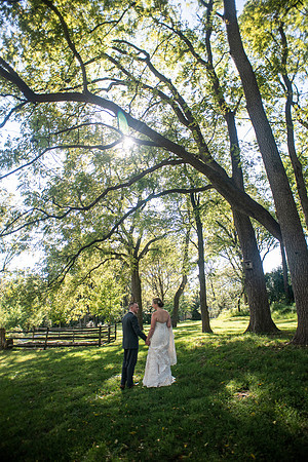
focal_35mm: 20
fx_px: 257
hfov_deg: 61.9
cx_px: 154
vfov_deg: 84.0
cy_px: 231
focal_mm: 20
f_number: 2.8
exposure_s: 1/1250
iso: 400
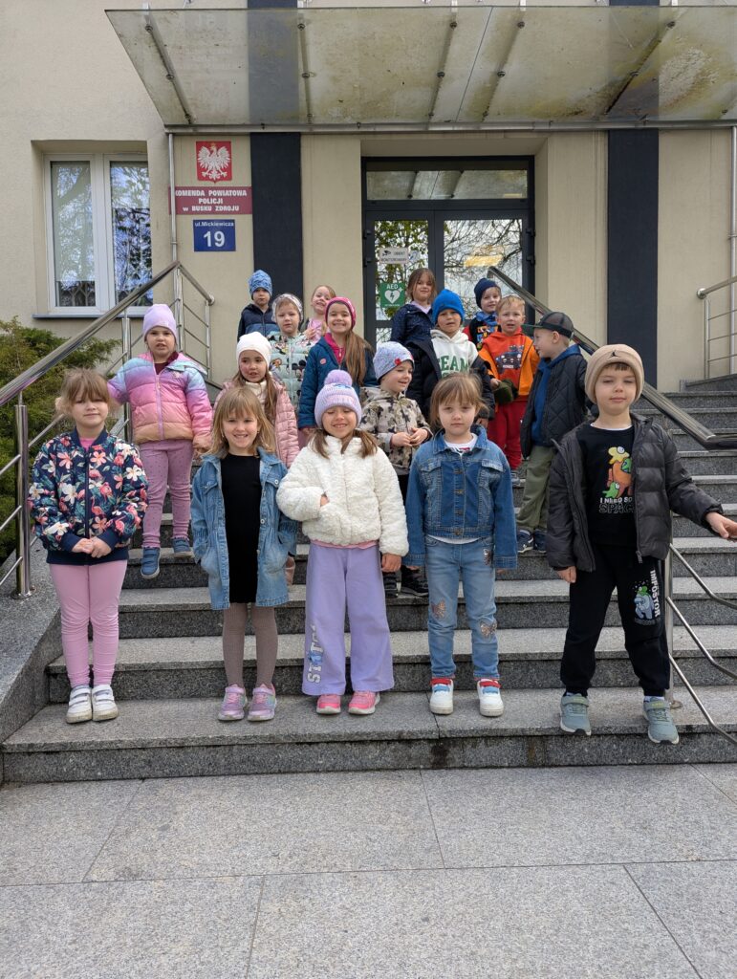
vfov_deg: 71.5
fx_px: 680
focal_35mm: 24
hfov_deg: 56.9
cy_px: 490
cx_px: 368
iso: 42
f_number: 1.85
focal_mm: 6.81
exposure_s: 1/347
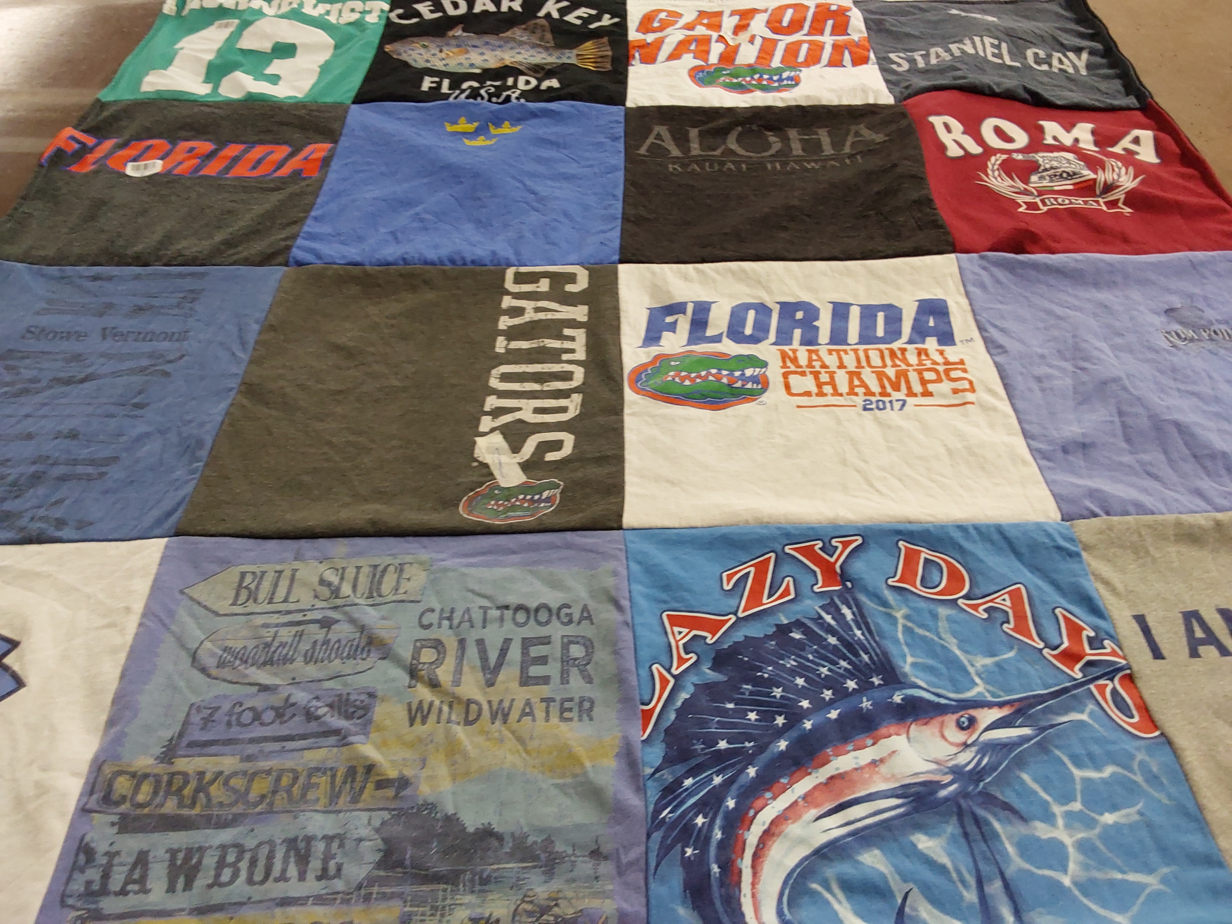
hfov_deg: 63.4
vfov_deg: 49.7
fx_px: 997
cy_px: 462
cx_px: 616
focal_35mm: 28
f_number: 1.9
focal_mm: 2.91
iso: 125
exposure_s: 1/60
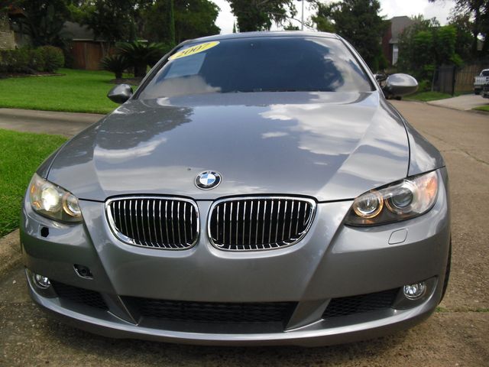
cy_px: 184
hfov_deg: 51.4
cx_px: 244
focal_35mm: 36
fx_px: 509
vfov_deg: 39.7
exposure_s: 1/100
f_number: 7.8
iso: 100
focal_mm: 6.3
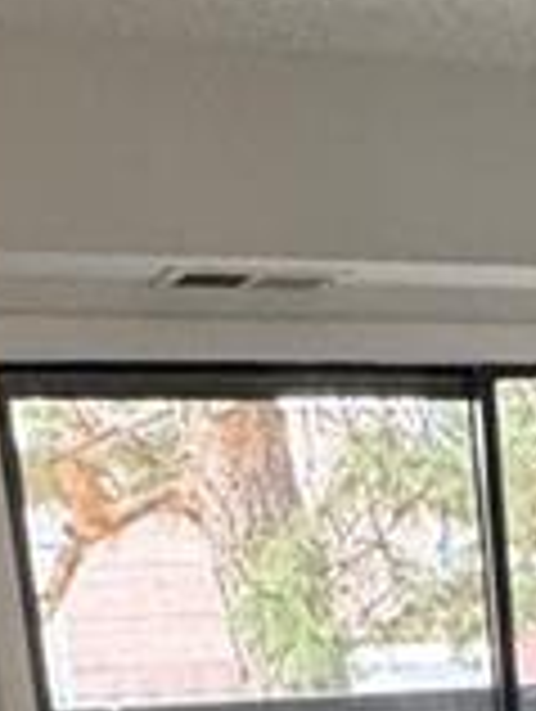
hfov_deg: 13.2
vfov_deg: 15.7
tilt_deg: -16.9
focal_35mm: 106
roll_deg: +3.0
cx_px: 806
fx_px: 2183
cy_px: 1296
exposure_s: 1/120
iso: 320
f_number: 2.2
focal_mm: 2.22
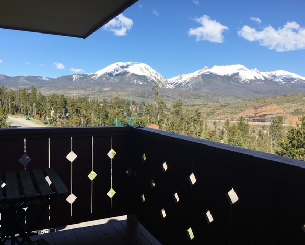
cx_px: 142
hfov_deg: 57.1
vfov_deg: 47.2
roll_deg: -1.1
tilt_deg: -4.6
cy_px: 123
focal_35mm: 31
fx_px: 280
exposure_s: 1/1202
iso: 25
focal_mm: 4.15
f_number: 2.2
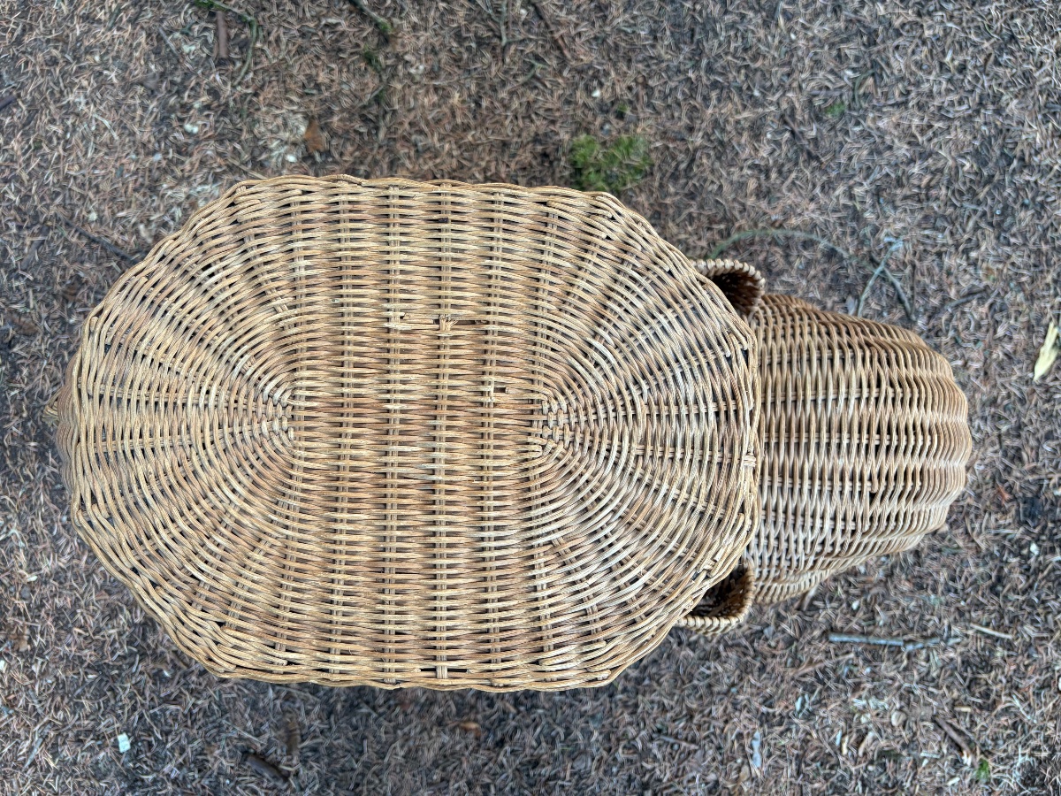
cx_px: 530
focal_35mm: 26
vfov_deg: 53.1
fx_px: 797
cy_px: 398
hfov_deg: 67.3
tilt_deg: -82.6
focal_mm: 5.96
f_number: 1.6
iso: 125
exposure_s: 1/120
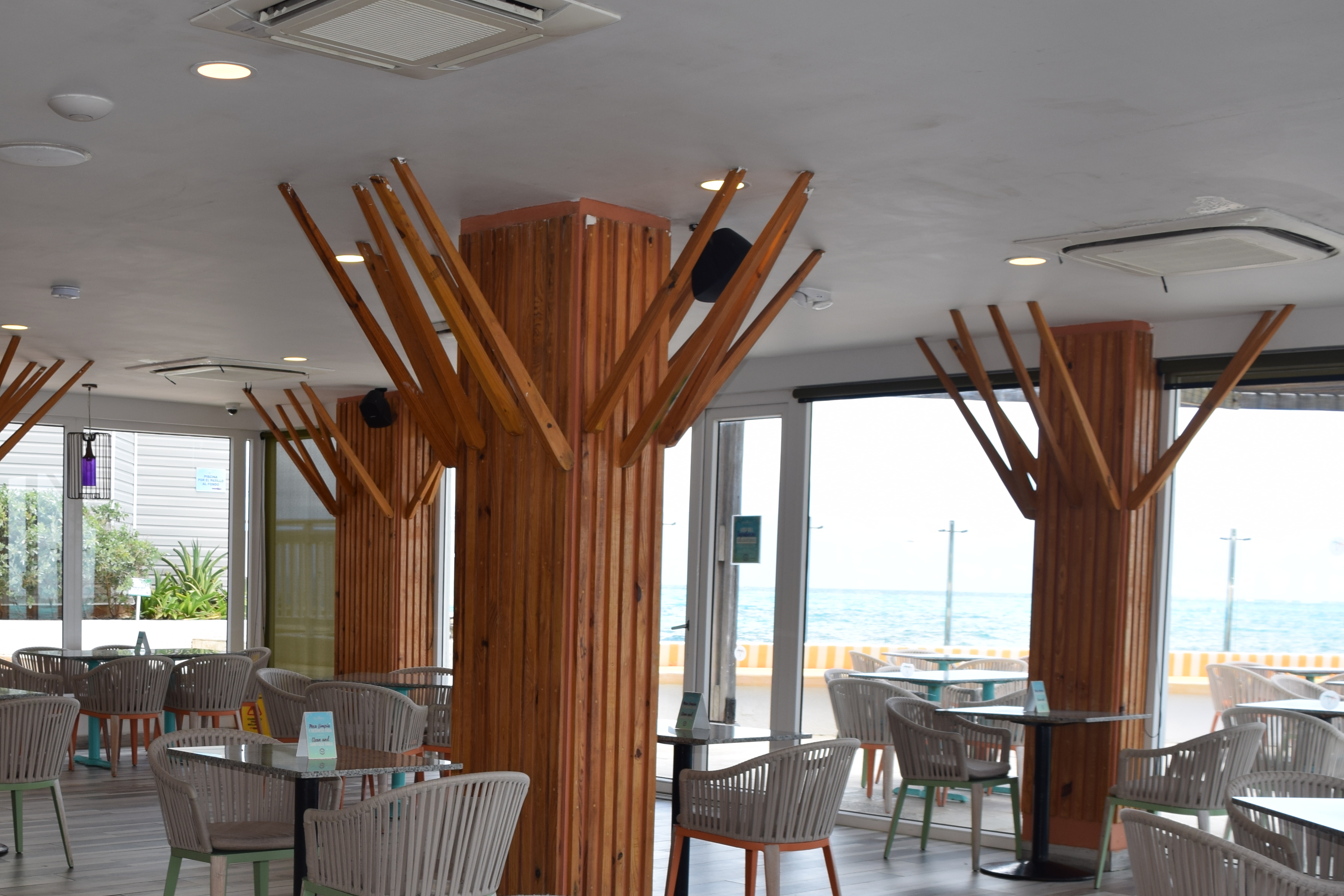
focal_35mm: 45
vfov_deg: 29.2
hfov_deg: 43.1
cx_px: 463
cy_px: 725
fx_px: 1680
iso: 100
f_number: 5.6
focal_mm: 18
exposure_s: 1/125
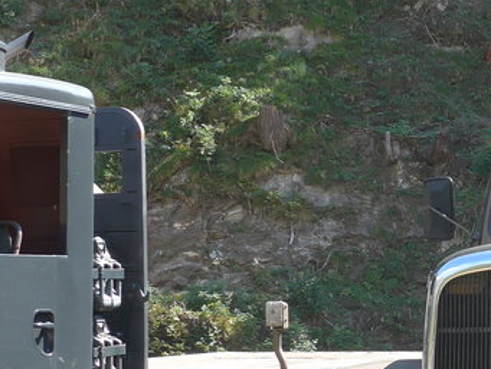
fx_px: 1447
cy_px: 283
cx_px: 540
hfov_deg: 18.5
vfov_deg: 14.5
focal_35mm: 102
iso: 80
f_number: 2.8
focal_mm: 6
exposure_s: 1/250
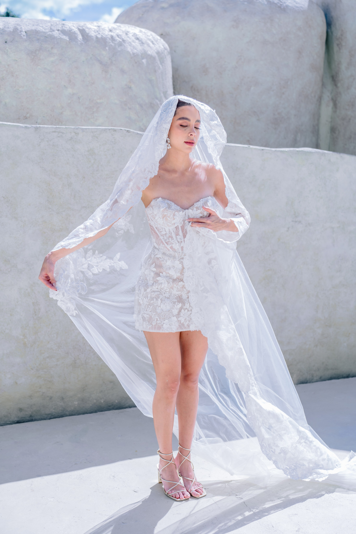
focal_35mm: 48
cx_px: 178
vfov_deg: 41.1
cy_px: 267
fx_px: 712
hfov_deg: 28.1
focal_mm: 48
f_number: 2.8
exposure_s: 1/800
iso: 100
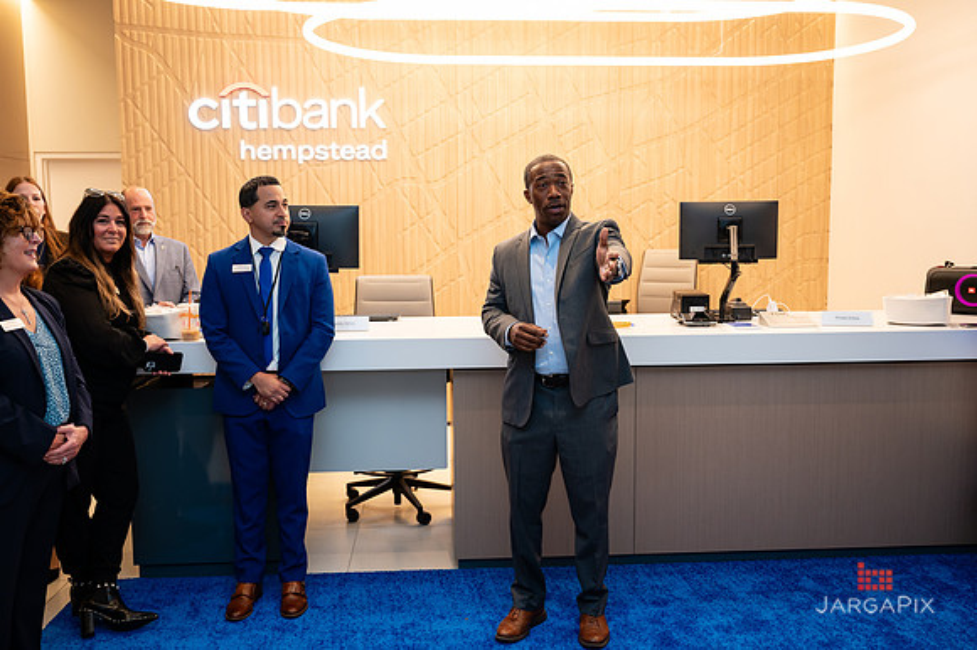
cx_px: 493
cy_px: 322
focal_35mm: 34
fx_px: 917
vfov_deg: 39.0
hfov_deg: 56.1
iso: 500
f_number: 3.2
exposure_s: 1/200
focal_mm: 32.5
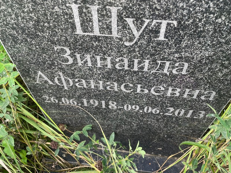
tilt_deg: -50.7
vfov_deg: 53.1
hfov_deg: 67.3
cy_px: 86
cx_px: 116
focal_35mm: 26
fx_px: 174
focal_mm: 4.2
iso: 50
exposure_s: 1/121
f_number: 1.6
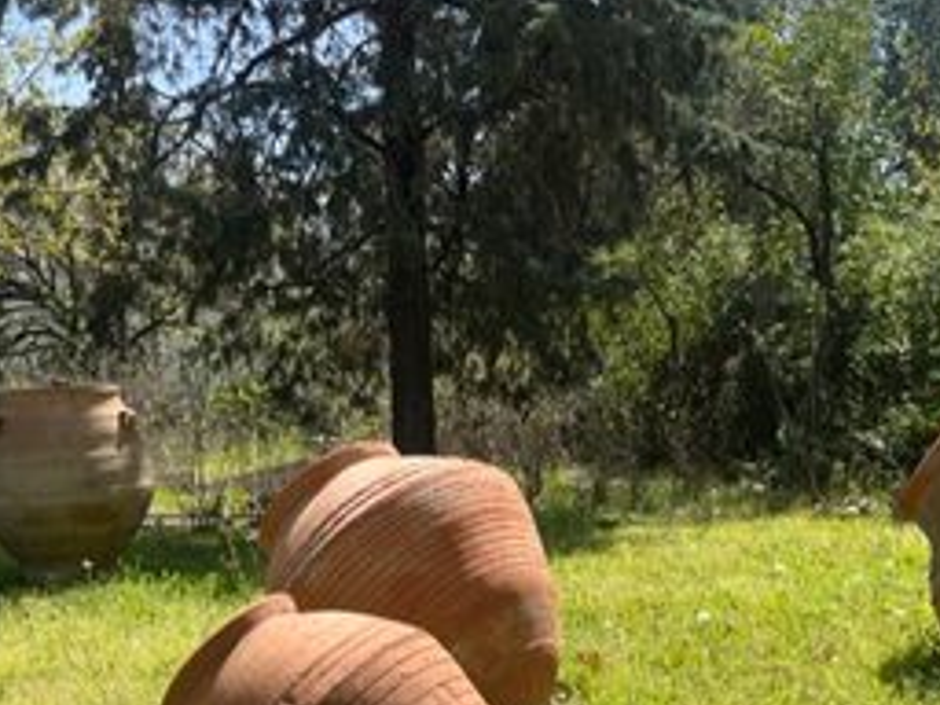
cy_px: 488
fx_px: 1412
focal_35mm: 52
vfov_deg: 27.8
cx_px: 694
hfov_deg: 36.1
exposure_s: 1/1517
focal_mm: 5.1
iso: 50
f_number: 1.6
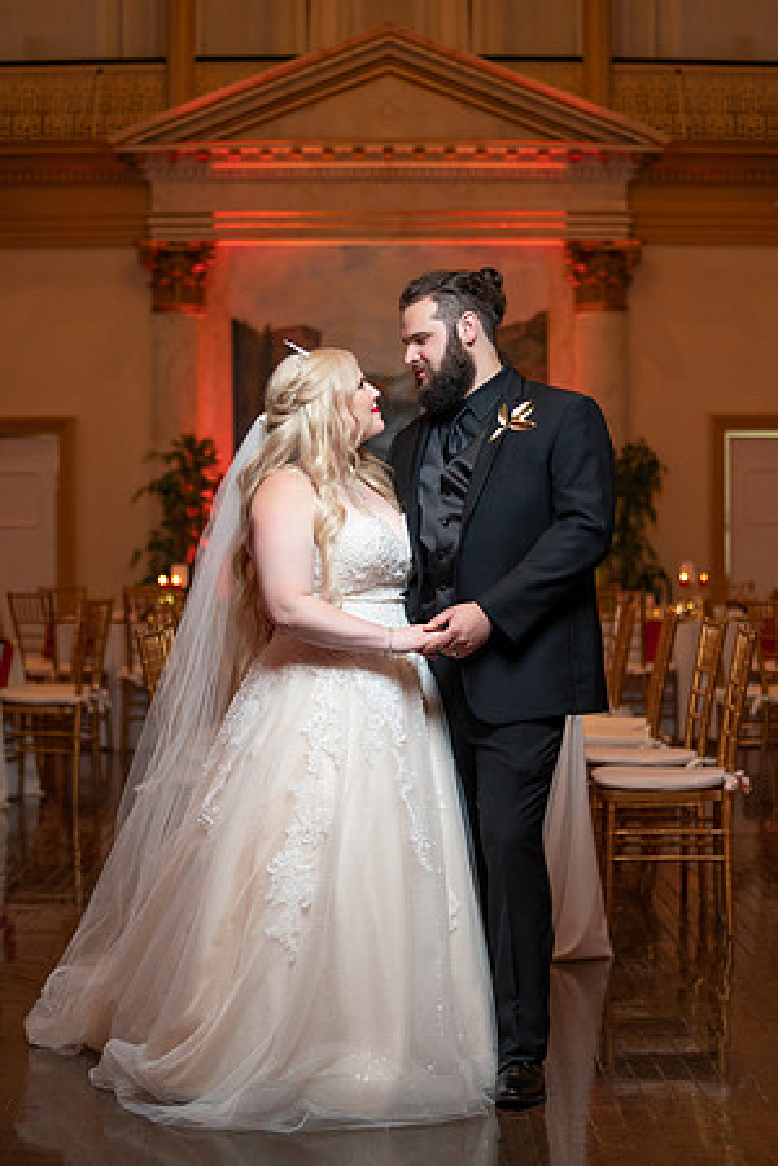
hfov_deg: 19.5
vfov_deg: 28.8
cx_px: 389
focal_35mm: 70
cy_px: 583
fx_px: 2269
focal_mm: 70
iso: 2000
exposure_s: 1/250
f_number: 2.8
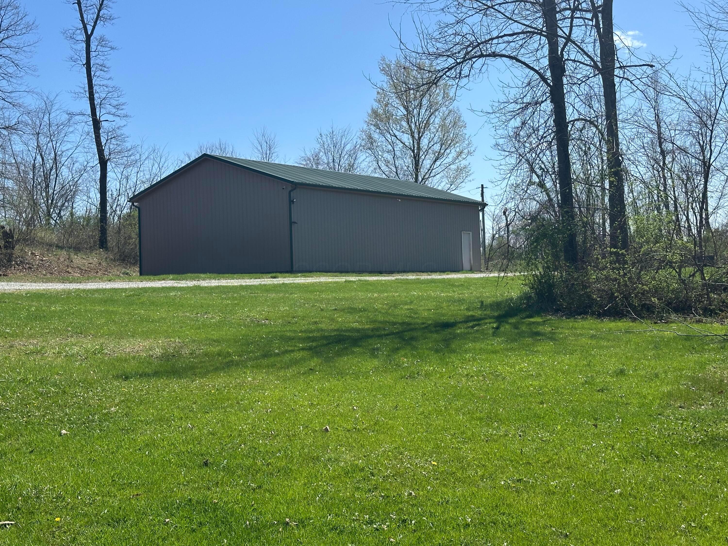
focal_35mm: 48
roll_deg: +1.5
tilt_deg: +1.3
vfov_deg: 30.3
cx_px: 364
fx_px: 1009
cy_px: 273
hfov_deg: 39.7
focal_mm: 6.86
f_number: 1.78
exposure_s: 1/3731
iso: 64
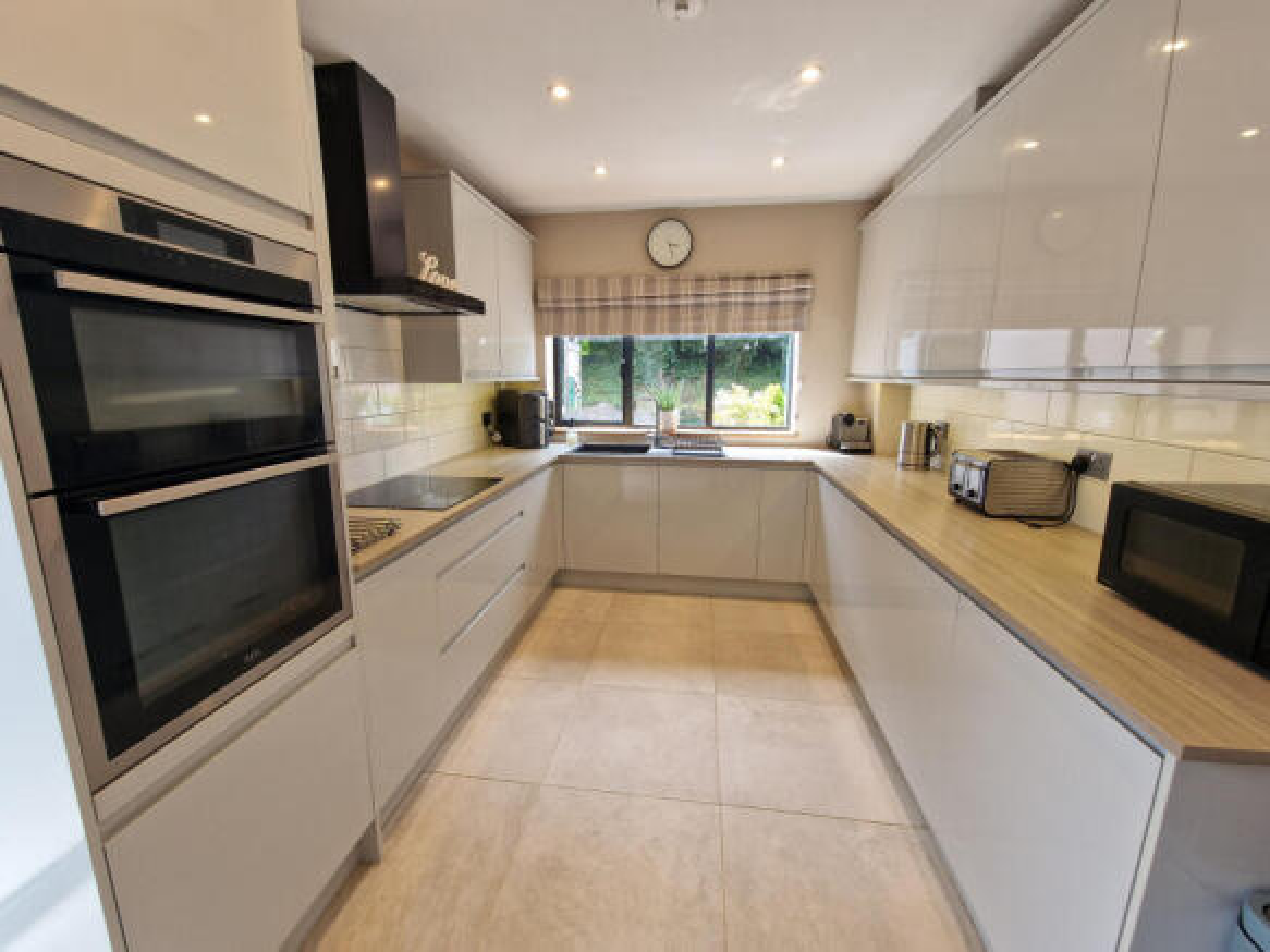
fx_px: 477
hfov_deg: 106.2
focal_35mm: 13
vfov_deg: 89.9
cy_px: 476
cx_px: 635
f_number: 2.2
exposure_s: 1/100
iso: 64
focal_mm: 2.2
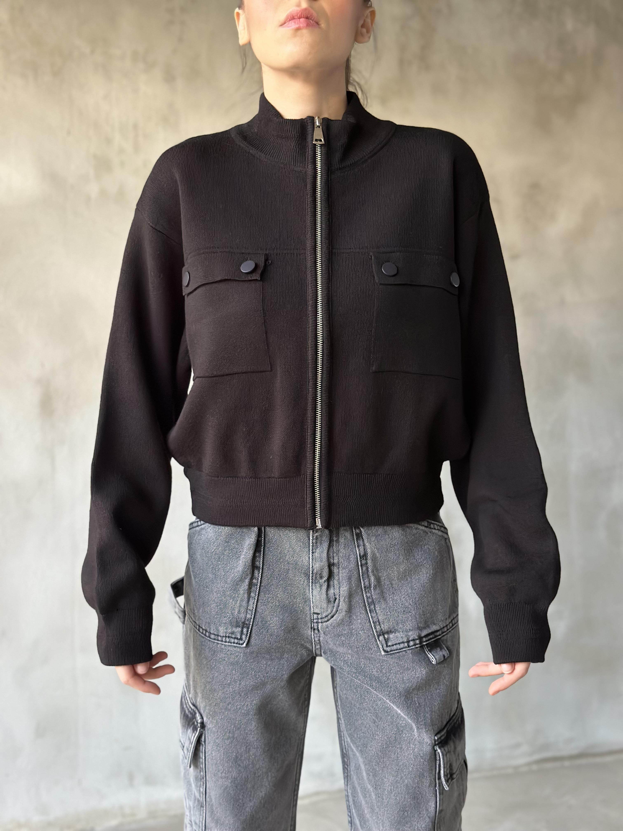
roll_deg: -0.3
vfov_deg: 39.7
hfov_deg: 30.3
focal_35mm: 48
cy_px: 416
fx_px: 1152
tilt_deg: -3.6
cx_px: 312
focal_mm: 6.86
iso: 320
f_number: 1.78
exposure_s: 1/60
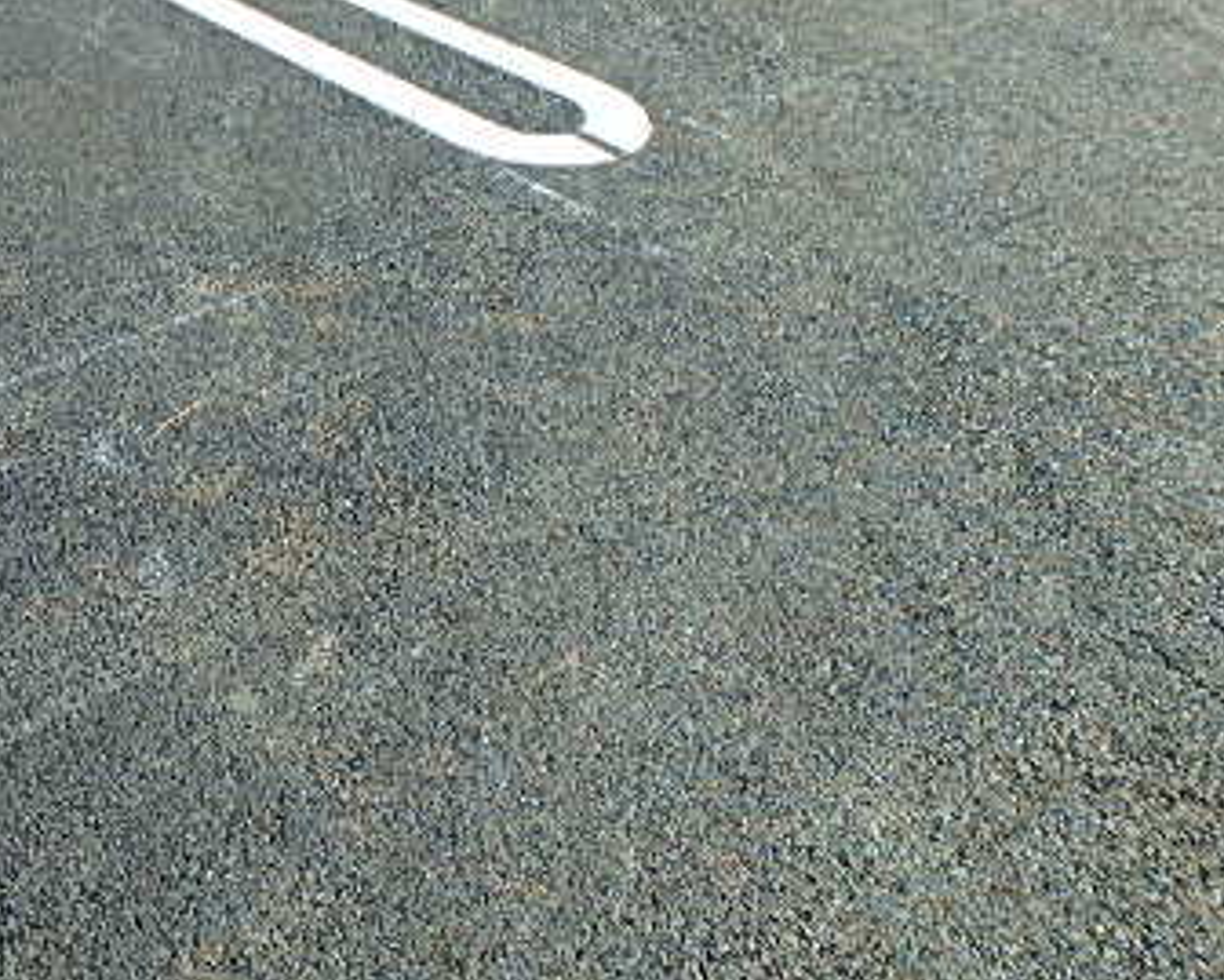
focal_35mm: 39
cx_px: 313
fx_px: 1413
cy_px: 109
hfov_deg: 45.3
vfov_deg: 36.1
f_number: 3.5
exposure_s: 1/320
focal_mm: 3.7
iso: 125
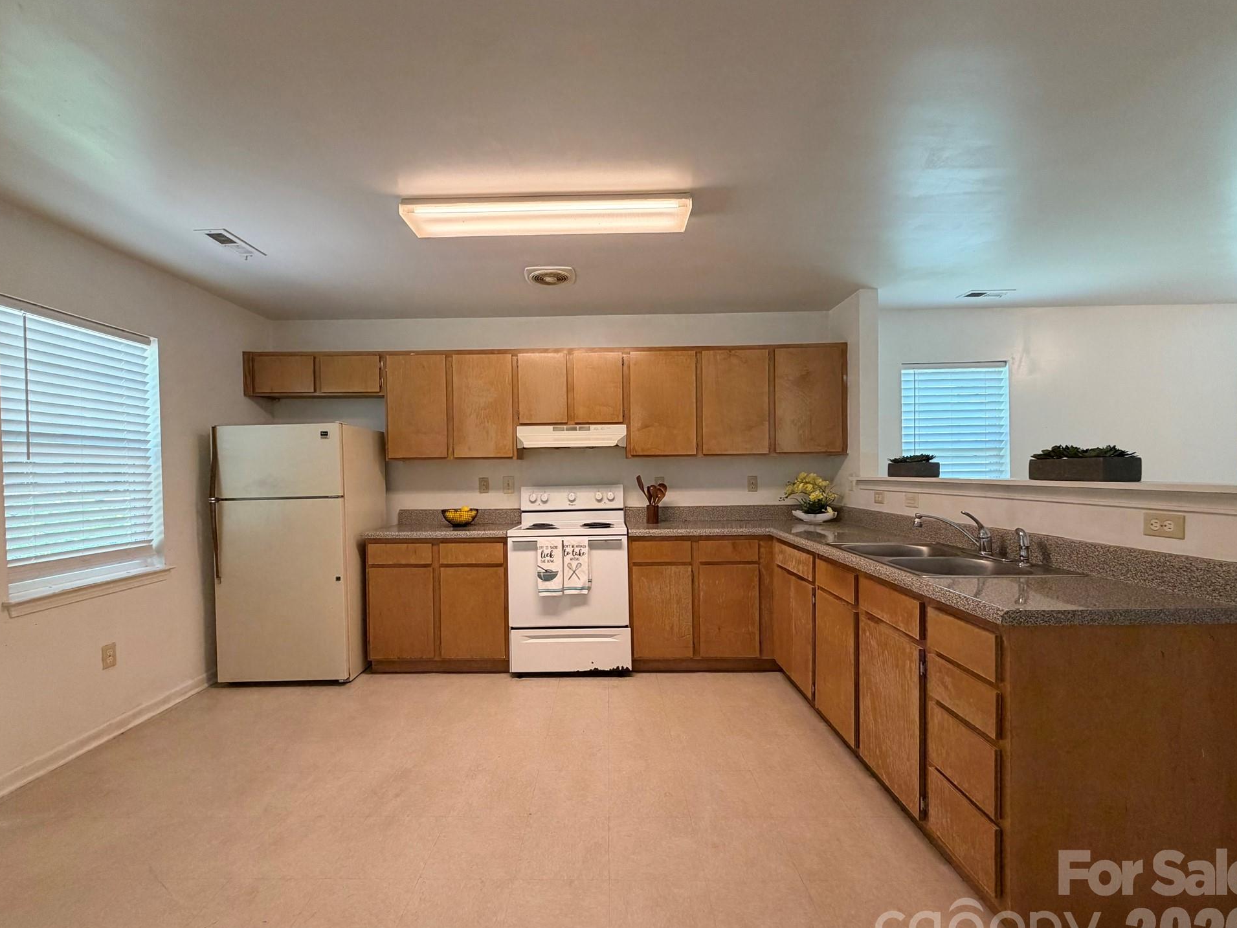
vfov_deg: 81.7
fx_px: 536
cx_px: 602
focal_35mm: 15
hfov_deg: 98.1
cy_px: 480
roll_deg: +0.5
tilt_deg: -1.4
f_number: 2.2
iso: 160
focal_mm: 2.22
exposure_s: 1/60
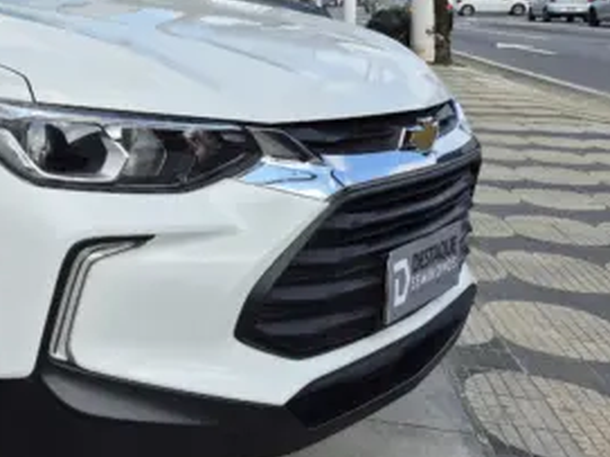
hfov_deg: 33.5
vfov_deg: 28.3
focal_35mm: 51
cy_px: 142
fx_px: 898
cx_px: -34
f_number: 1.8
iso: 25
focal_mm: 5.4
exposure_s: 1/1172
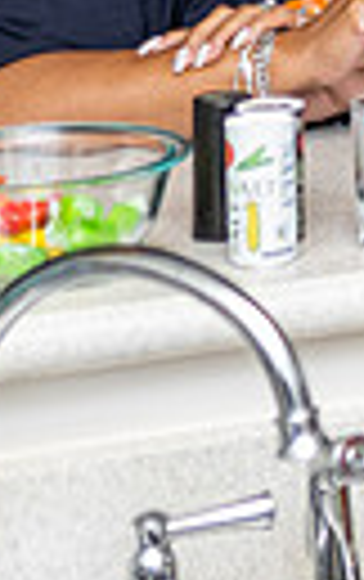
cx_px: 1331
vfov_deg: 11.2
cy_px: -298
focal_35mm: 180
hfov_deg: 6.3
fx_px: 2848
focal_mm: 35
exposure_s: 1/160
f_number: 1.4
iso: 50
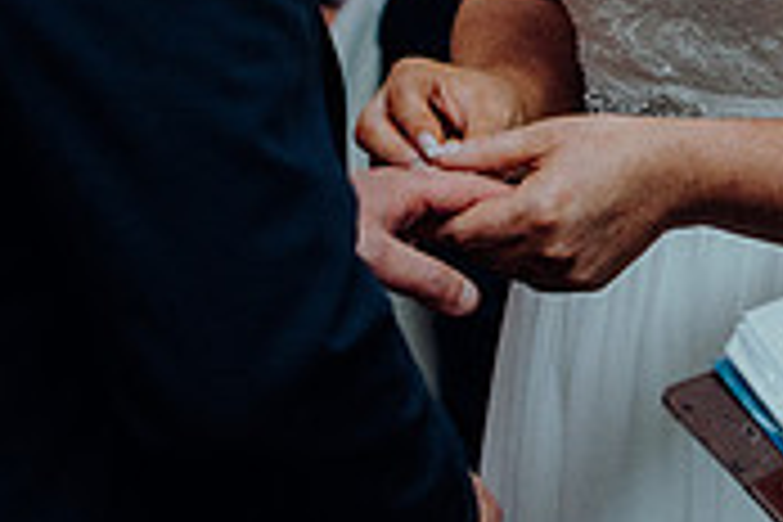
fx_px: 5089
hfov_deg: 8.8
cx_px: 544
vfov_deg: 5.8
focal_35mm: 234
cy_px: -241
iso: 2500
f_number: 3.5
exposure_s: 1/160
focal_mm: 70
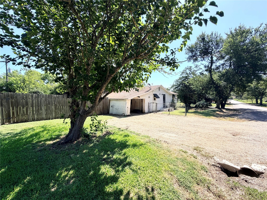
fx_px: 108
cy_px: 100
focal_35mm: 14
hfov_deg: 102.1
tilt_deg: -1.7
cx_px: 134
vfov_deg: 85.7
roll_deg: +0.2
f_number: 2.2
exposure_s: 1/770
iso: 40
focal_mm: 2.22
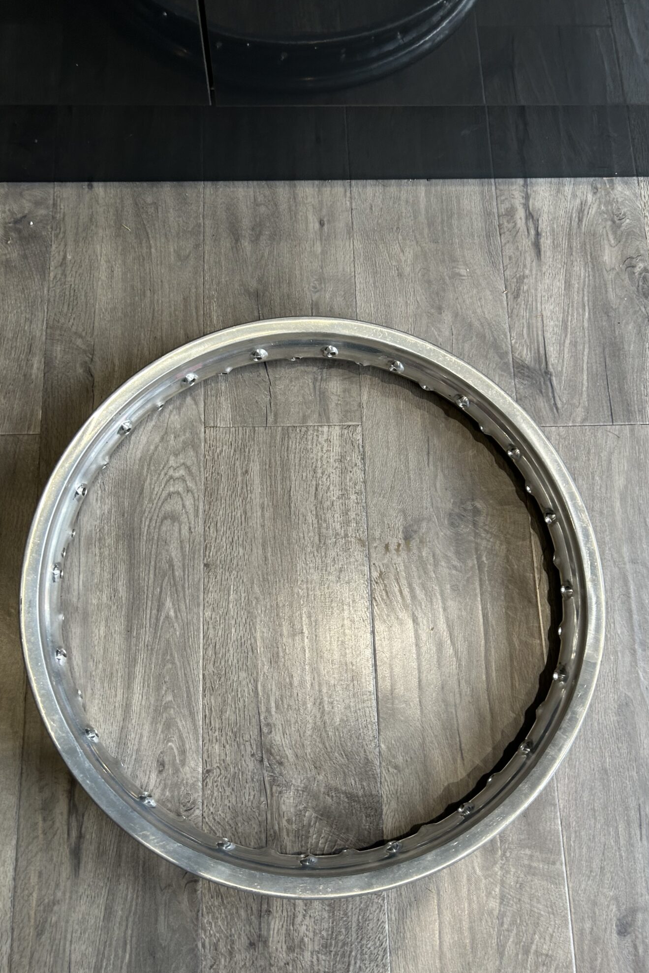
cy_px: 492
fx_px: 757
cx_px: 323
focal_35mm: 28
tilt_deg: -76.2
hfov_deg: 46.4
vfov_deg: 65.5
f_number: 1.5
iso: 80
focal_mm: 5.7
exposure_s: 1/50
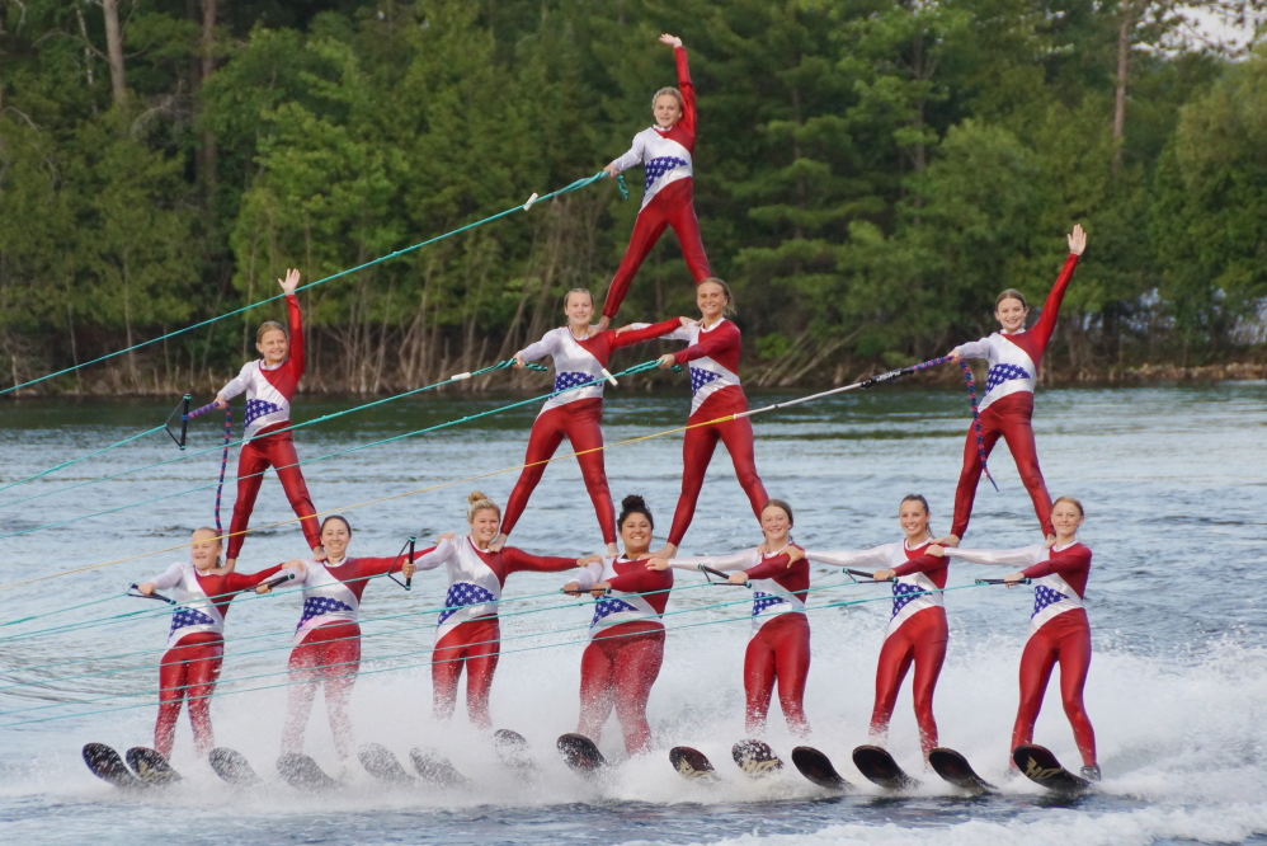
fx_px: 8449
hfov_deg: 8.6
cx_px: 634
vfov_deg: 5.7
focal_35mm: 240
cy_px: 423
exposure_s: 1/250
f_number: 6.3
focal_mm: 160
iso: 640
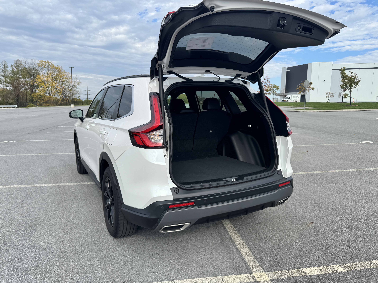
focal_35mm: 24
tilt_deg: -7.2
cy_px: 142
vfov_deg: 56.8
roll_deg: -1.3
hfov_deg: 71.6
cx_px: 189
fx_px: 262
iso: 80
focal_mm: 6.76
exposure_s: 1/3096
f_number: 1.78
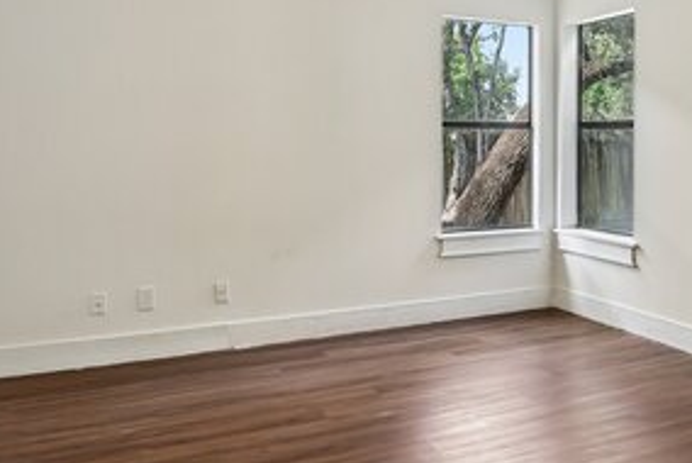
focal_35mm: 36
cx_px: 485
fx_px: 693
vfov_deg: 36.5
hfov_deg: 51.6
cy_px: 145
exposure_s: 1/15
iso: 1100
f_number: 8
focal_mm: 16
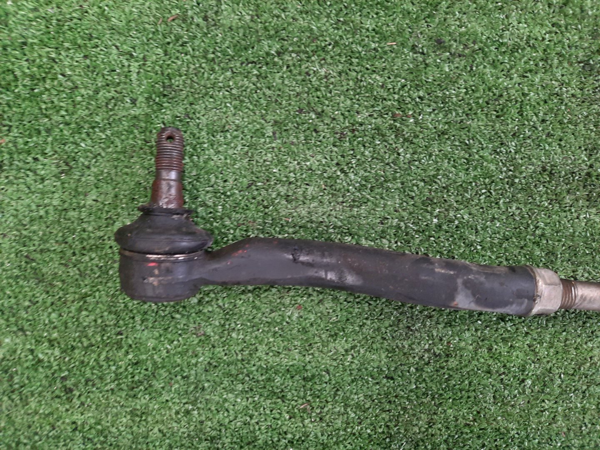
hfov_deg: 69.4
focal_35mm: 25
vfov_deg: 54.9
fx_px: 433
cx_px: 300
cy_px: 225
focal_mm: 4.6
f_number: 2
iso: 395
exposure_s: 1/33
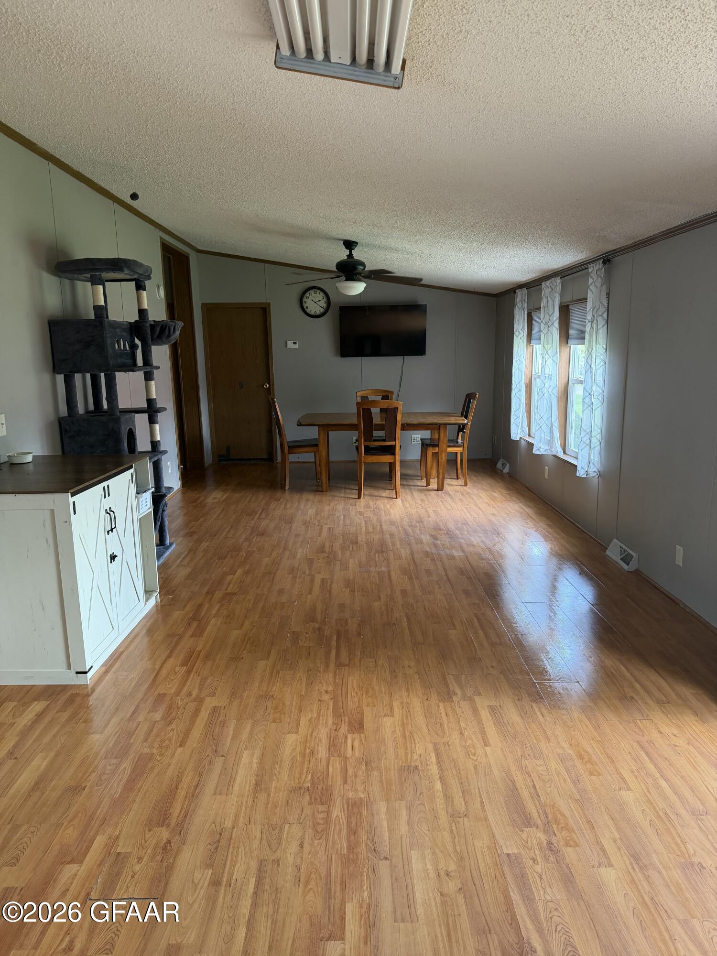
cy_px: 478
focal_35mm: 24
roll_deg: +1.0
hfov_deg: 56.8
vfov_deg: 71.6
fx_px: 663
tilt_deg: -11.6
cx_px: 358
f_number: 1.78
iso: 200
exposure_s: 1/77
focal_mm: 6.76
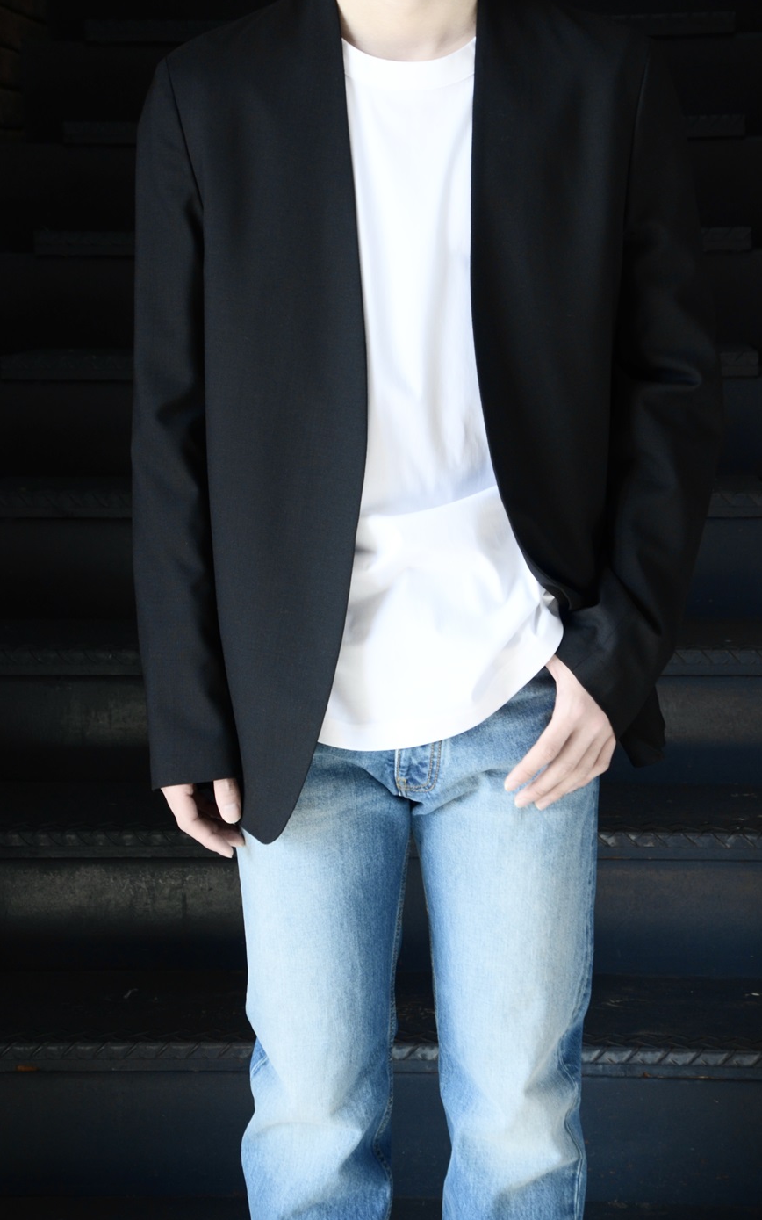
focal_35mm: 63
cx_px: 409
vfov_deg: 32.5
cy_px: 585
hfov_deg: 20.6
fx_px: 2094
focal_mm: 38
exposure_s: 1/200
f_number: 5
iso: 500
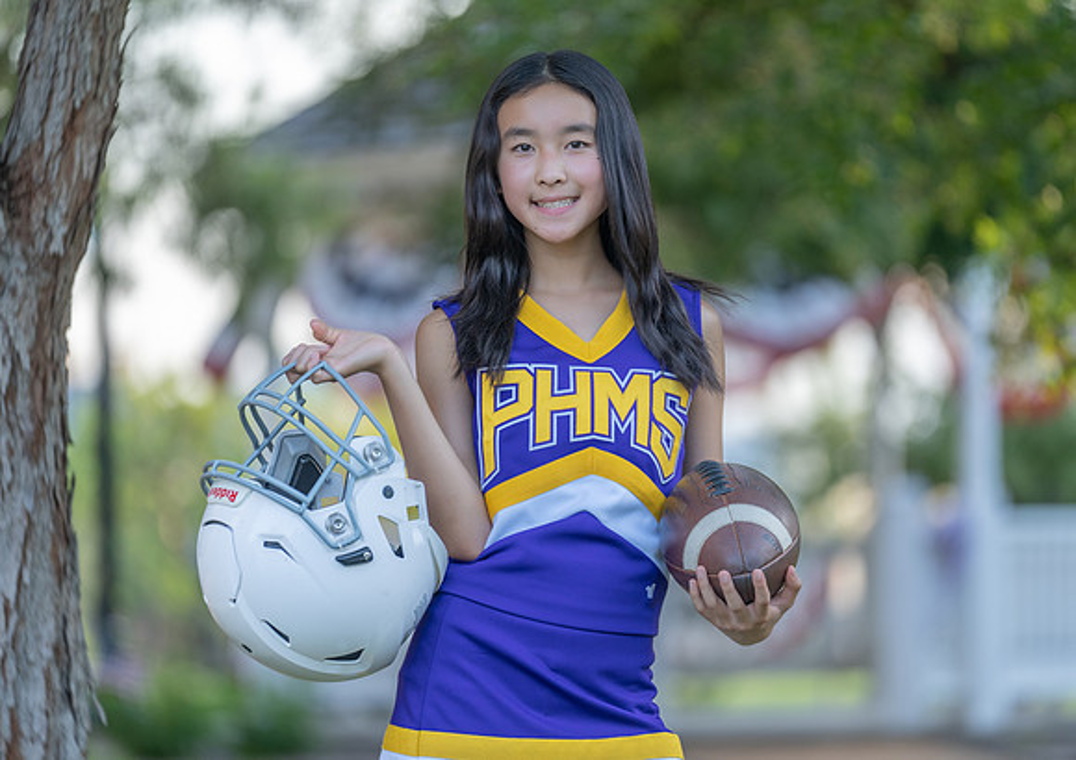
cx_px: 568
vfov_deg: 7.4
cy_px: 378
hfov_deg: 10.5
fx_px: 5845
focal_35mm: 192
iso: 250
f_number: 2.8
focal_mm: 170
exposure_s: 1/320
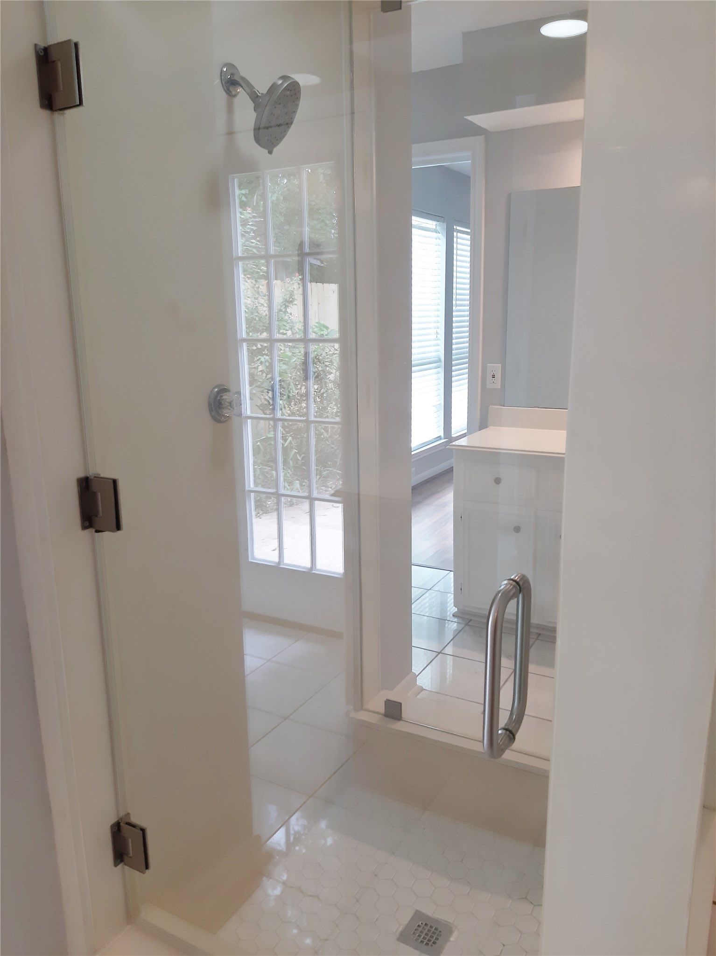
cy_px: 478
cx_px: 358
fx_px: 718
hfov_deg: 53.0
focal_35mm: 26
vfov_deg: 67.3
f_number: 1.7
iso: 40
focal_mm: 3.93
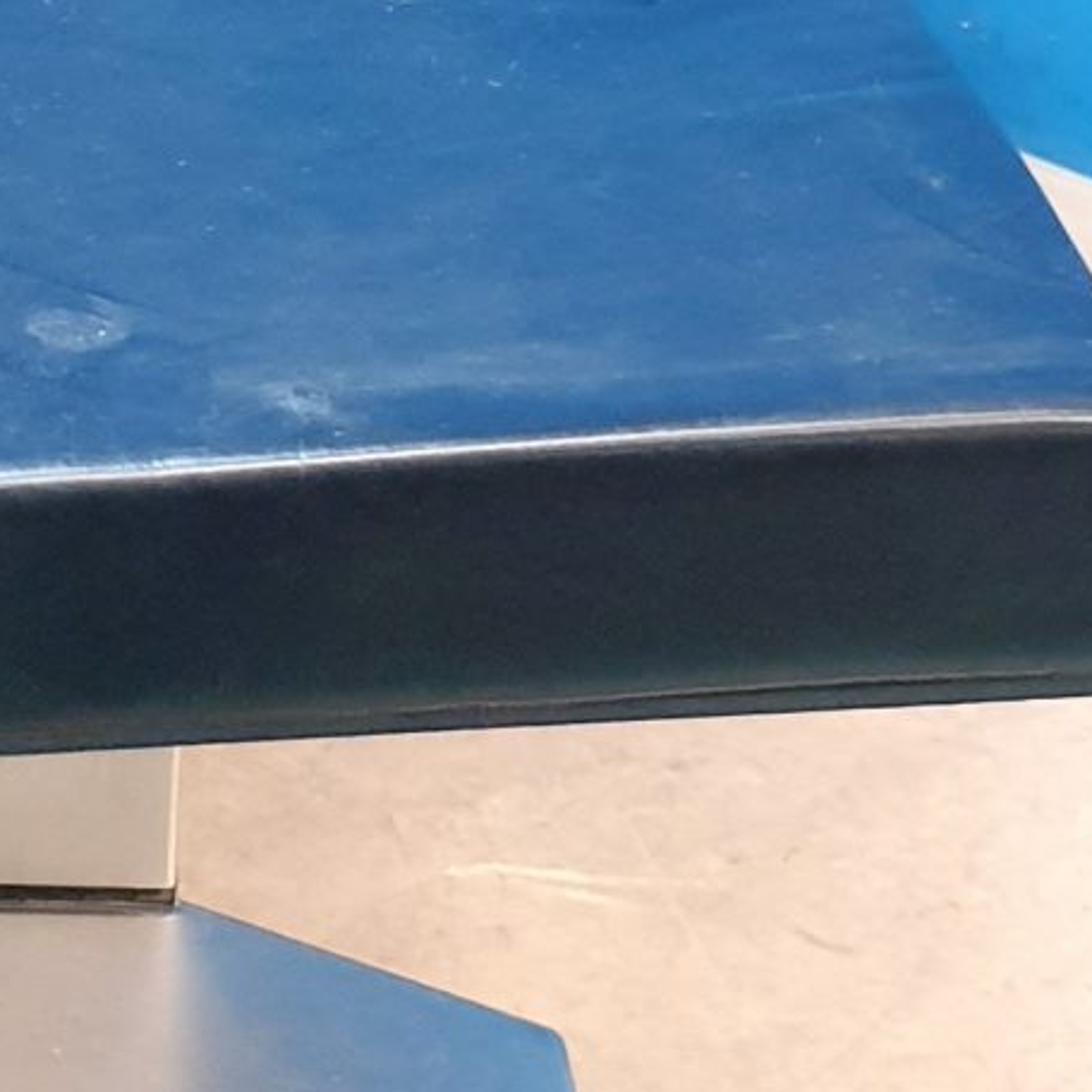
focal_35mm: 129
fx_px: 4604
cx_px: -239
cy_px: 148
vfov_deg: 13.4
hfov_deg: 13.2
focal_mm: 4.3
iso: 320
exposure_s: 1/33
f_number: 1.5
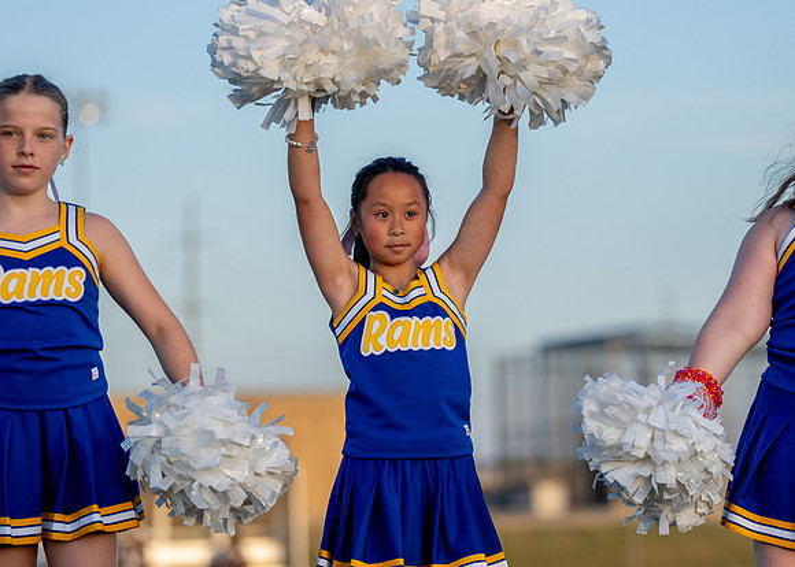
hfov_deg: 10.7
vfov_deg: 7.6
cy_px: 276
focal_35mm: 189
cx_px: 393
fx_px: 4260
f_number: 2.8
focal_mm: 137
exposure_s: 1/2500
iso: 500
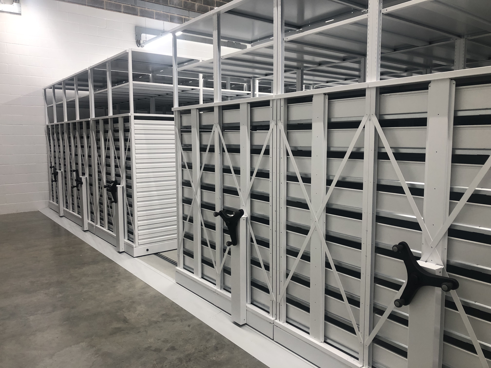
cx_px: 246
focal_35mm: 28
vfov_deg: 49.7
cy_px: 184
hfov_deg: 63.4
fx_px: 397
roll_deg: +0.5
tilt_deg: -6.7
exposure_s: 1/33
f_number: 1.8
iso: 25
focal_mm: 3.99
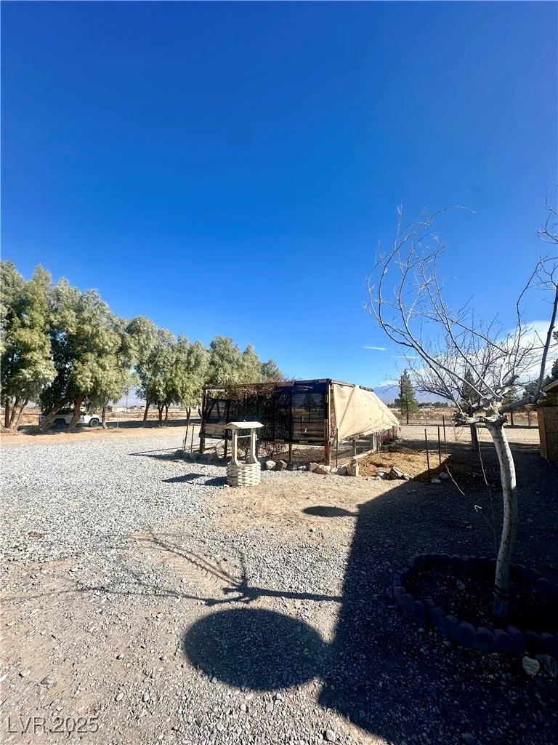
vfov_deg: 102.1
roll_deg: +0.2
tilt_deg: +5.6
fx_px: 301
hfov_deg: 85.7
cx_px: 279
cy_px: 372
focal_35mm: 14
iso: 50
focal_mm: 2.22
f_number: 2.2
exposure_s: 1/2398
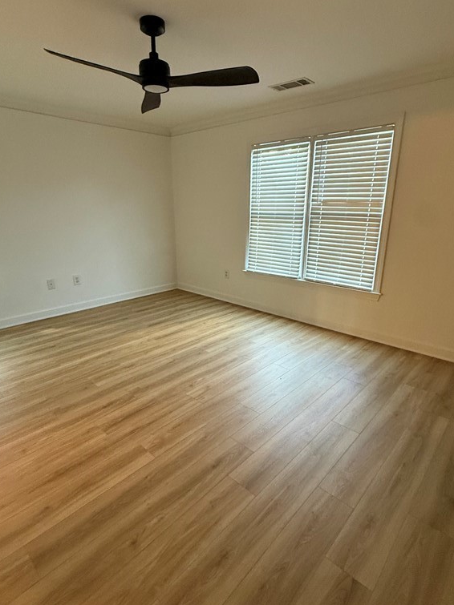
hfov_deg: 68.7
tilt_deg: -15.9
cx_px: 232
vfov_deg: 84.7
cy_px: 307
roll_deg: -0.5
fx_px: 332
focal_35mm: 19
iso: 400
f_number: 2.2
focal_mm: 2.22
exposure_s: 1/60
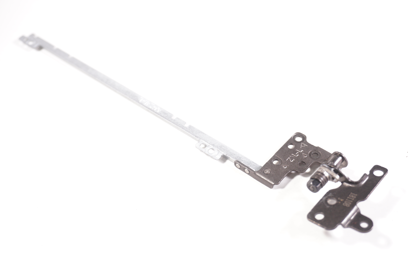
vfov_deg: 29.8
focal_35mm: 45
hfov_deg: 43.6
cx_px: 204
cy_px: 136
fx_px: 510
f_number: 5.6
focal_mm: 30
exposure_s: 1/100
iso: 640
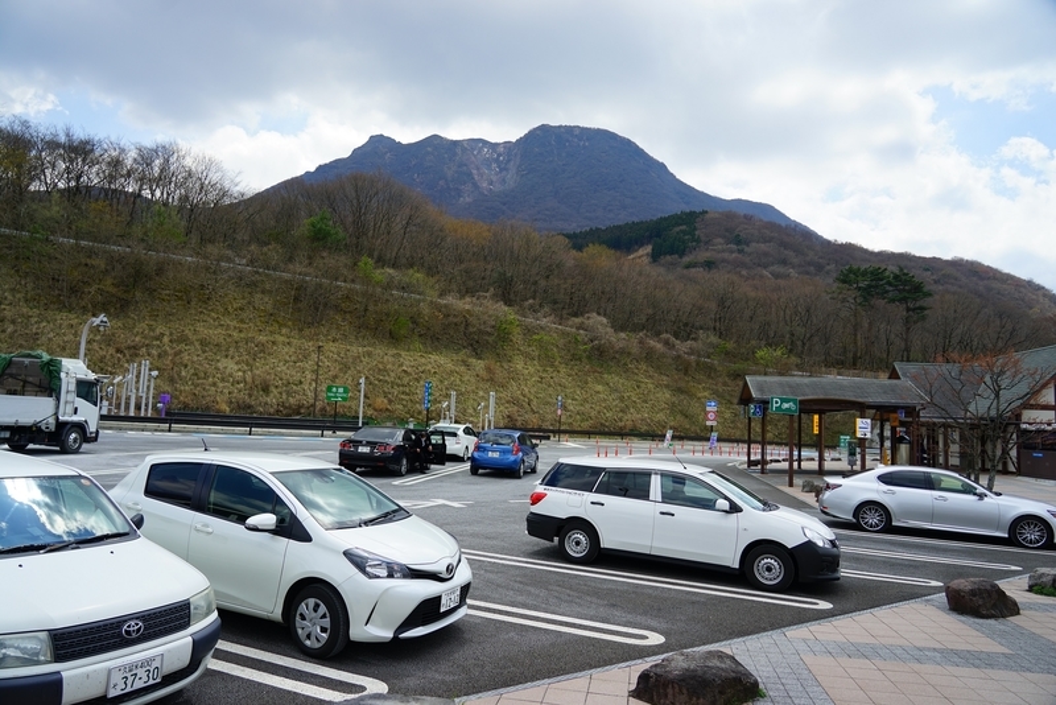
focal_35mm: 24
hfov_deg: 73.7
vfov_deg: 53.2
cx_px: 528
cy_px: 352
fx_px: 704
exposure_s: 1/1000
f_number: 4
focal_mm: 24
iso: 125
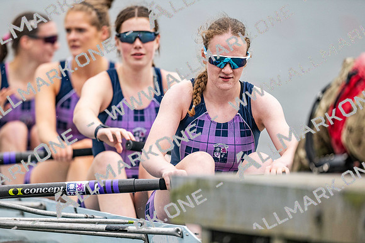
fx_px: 6084
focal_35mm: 600
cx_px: 182
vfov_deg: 2.3
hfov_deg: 3.4
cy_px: 122
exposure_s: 1/2500
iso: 1000
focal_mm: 600
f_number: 4
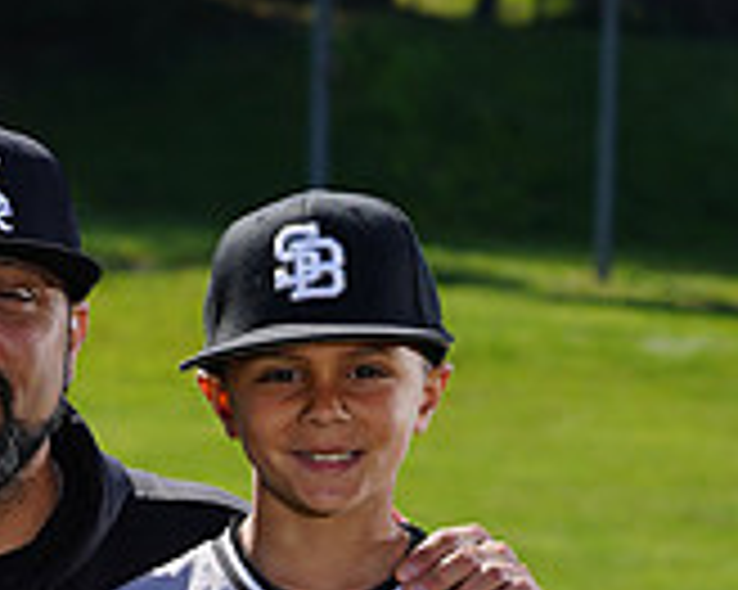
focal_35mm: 339
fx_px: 7400
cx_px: -7
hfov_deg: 5.7
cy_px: 1072
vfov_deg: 4.5
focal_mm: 102
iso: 100
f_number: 8
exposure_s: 1/250
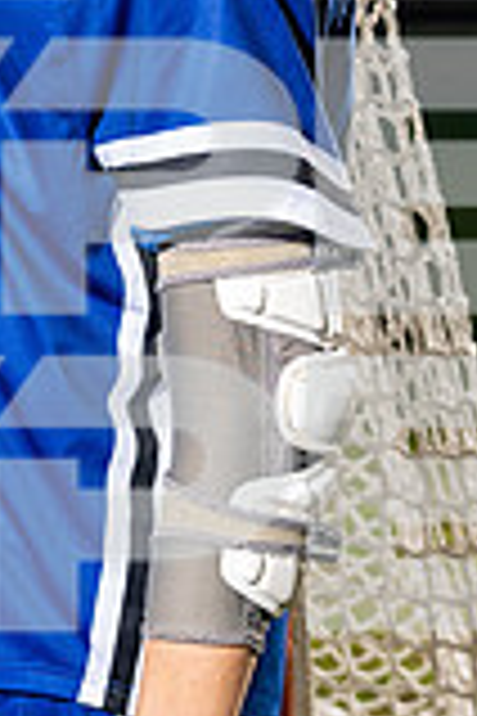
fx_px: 2643
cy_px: 180
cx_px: -50
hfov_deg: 10.2
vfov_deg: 15.3
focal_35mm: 133
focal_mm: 47
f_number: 4.5
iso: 200
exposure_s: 1/250
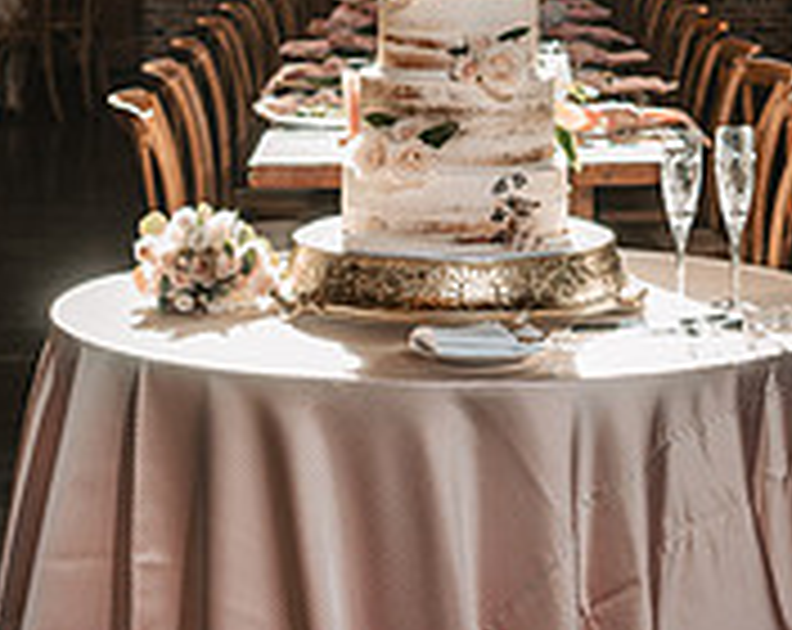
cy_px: 56
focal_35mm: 116
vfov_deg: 13.1
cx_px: 486
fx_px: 2713
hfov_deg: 16.6
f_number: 3.2
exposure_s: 1/200
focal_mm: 35
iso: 500
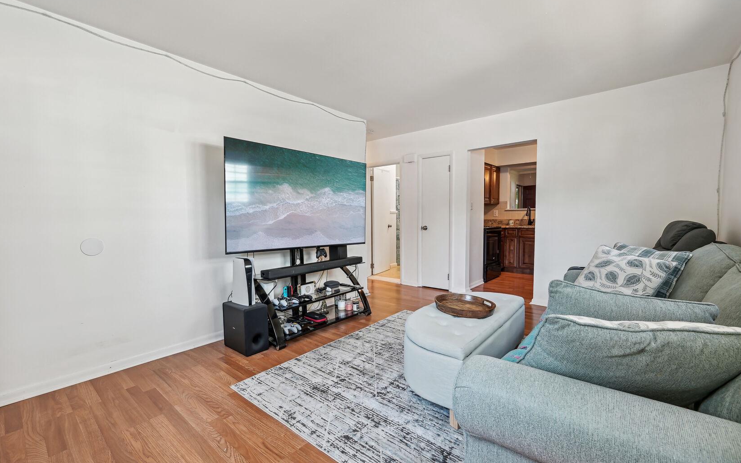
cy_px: 232
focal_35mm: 15
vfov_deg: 74.8
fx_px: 303
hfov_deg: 101.5
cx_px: 364
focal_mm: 14
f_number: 8
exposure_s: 1/13
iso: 200
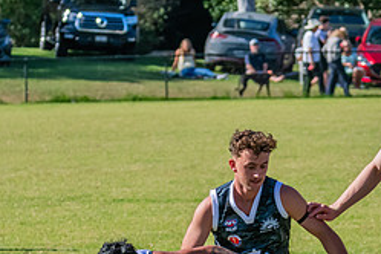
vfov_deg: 2.2
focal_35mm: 617
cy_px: 284
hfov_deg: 3.3
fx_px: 6529
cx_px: 344
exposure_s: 1/1600
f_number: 13
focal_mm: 240
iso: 1600
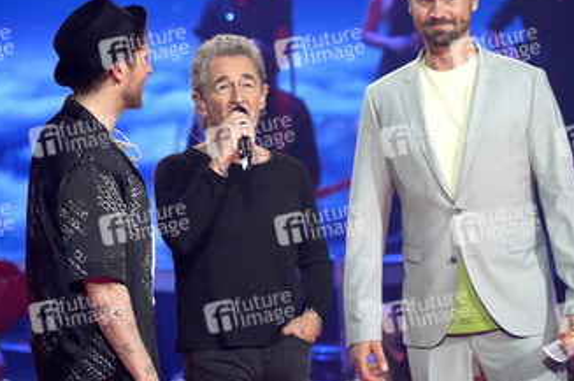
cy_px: 181
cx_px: 273
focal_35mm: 276
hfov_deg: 7.5
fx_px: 4394
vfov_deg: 5.0
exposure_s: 1/200
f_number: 5.6
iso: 3200
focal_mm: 200
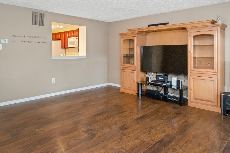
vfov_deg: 53.1
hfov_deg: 73.0
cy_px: 76
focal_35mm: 24
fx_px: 153
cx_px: 93
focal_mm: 12
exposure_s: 1/60
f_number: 4
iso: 1600
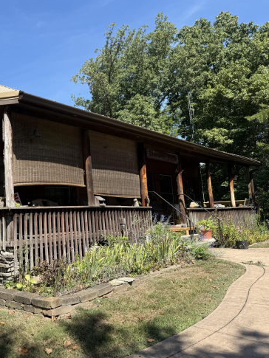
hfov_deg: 40.3
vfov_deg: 55.3
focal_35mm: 33
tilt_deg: +7.1
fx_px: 342
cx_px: 37
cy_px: 176
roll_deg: +1.7
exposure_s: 1/2000
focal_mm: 6.76
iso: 80
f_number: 1.78
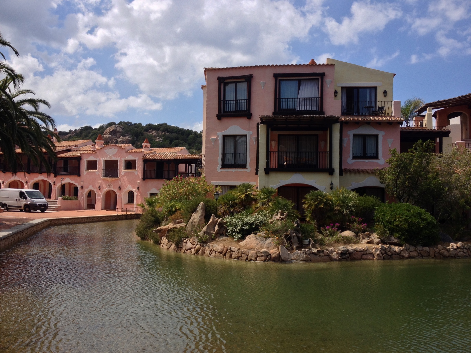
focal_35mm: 35
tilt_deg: -0.7
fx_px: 476
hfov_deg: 52.6
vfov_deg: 40.7
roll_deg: -0.6
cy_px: 176
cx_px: 236
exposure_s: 1/1672
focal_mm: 4.28
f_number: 2.4
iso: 50
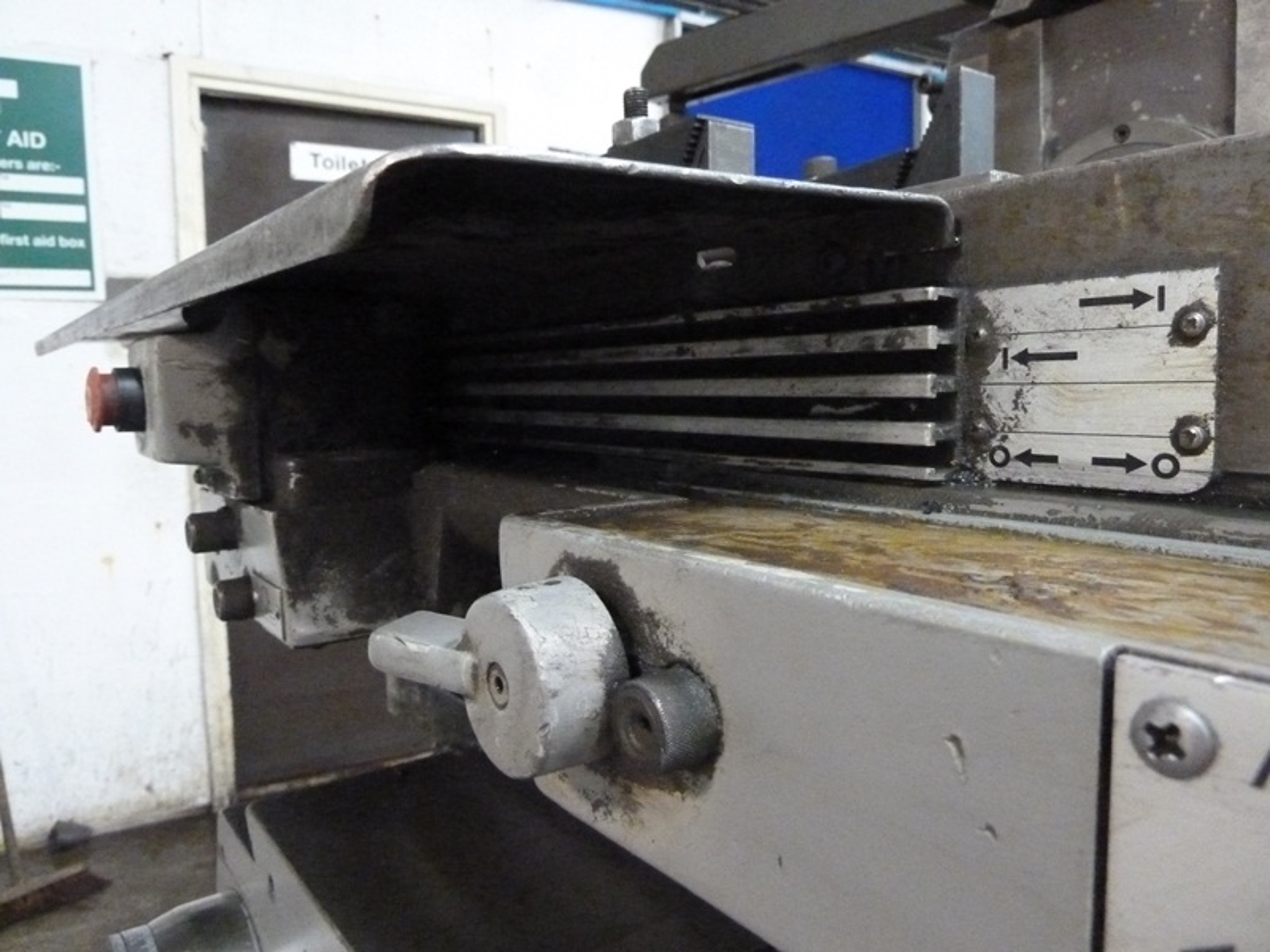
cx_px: 635
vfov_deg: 54.9
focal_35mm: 25
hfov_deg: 69.4
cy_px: 476
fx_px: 917
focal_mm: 4.1
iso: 1250
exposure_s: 1/15
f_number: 3.3
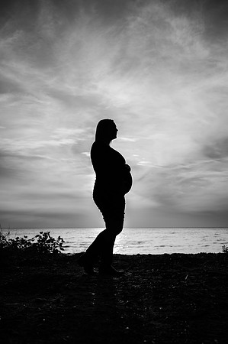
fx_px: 381
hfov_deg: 33.3
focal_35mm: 40
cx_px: 114
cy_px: 172
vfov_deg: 48.5
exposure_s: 1/1250
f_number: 4
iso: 125
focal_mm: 40
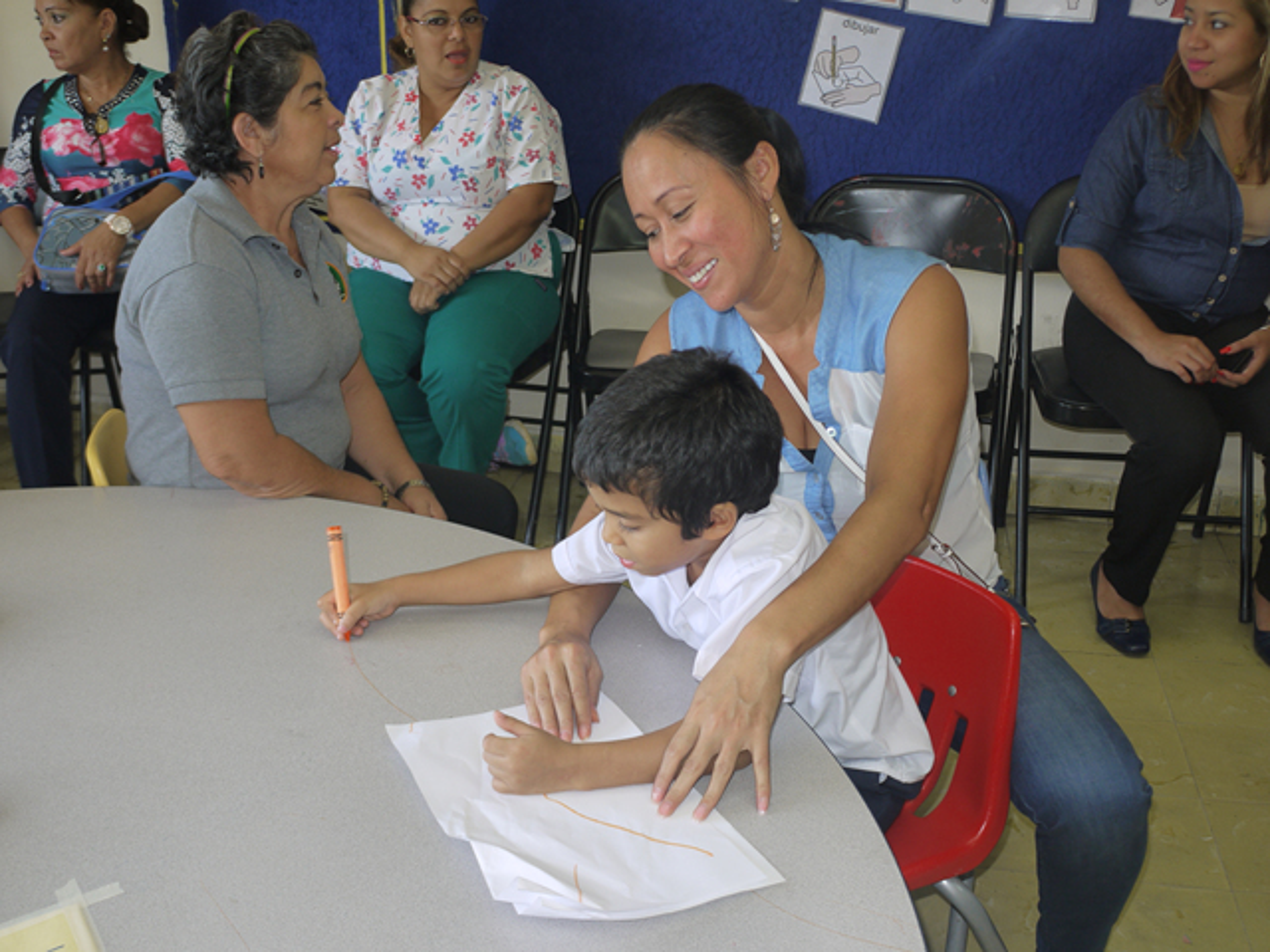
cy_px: 476
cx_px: 635
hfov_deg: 49.0
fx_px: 1394
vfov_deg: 37.7
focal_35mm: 38
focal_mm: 19
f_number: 4.3
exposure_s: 1/30
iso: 160
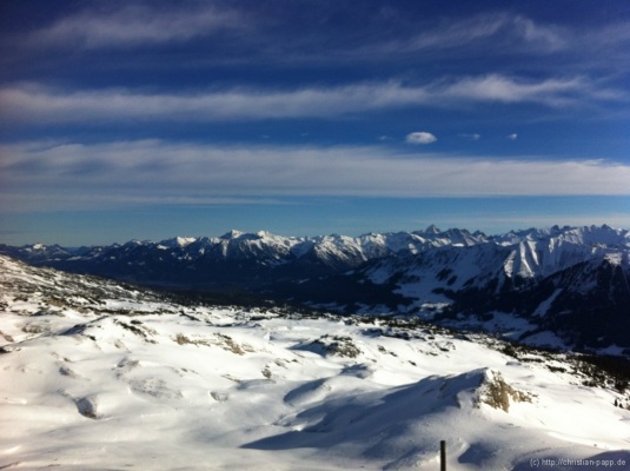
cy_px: 236
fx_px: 636
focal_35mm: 35
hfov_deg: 52.7
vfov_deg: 40.6
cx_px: 315
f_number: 2.8
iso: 80
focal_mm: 3.85
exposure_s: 1/3016
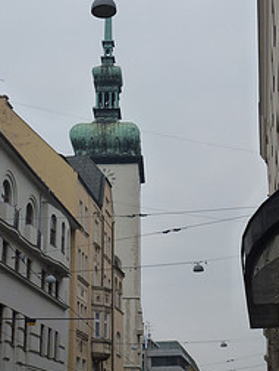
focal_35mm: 64
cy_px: 189
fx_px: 687
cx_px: 121
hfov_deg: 22.9
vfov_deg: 30.3
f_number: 4
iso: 160
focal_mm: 6.4
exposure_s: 1/125
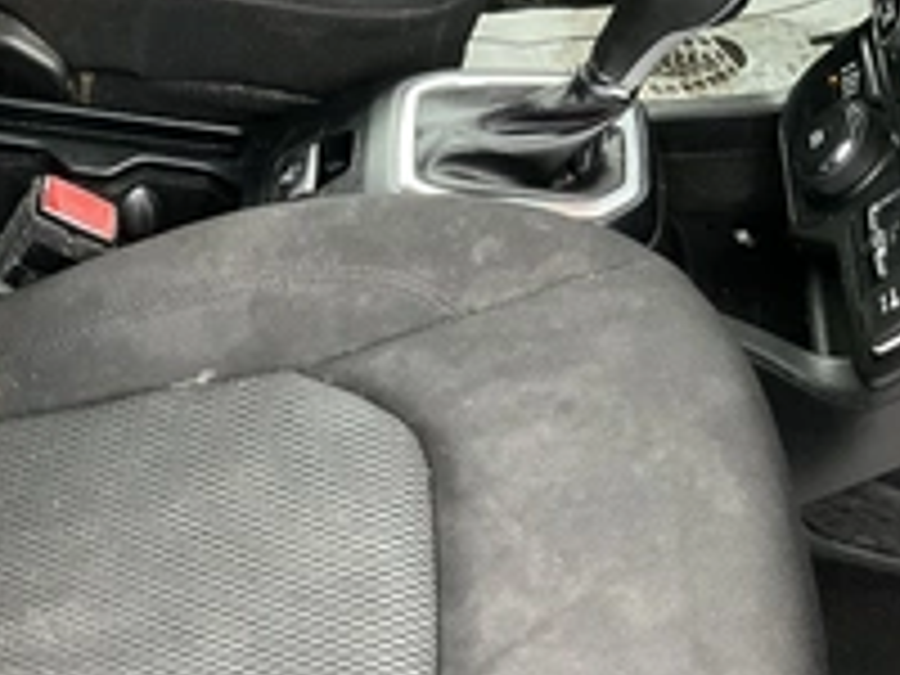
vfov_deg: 24.6
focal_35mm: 58
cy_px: 598
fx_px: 1508
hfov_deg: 32.0
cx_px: 130
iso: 200
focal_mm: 3
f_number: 1.8
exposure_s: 1/60
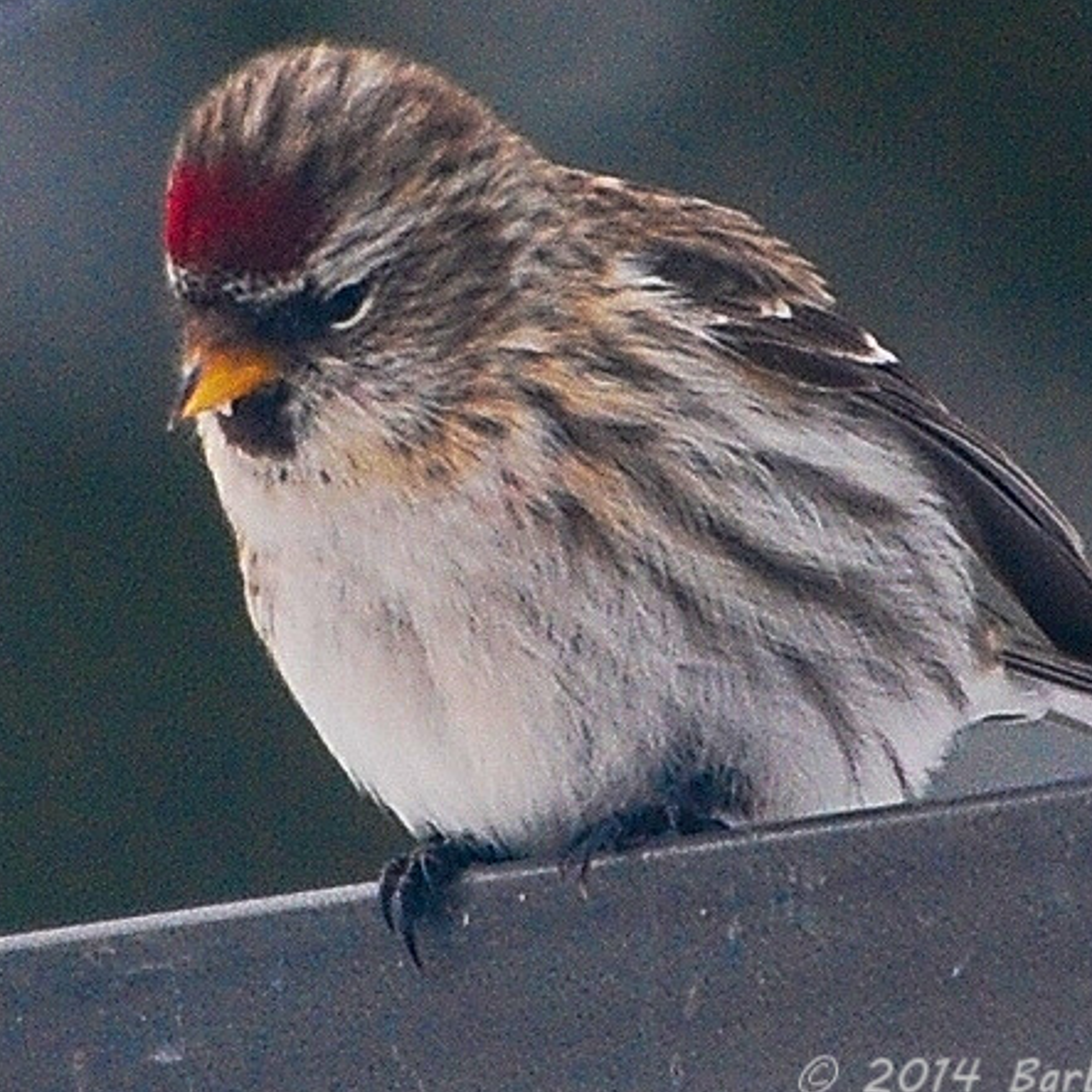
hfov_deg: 4.3
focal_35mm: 411
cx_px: 574
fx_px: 14669
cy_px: 520
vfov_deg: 4.3
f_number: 5.6
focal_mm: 200
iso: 450
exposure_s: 1/500
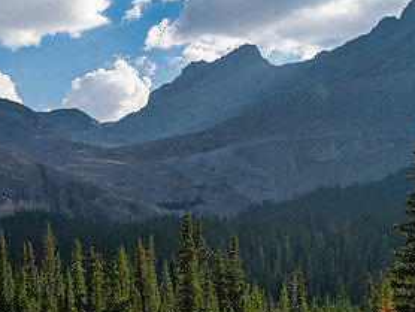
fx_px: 600
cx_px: 75
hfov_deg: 36.7
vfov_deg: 28.2
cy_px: 274
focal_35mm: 50
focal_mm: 12
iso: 200
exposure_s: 1/250
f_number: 8
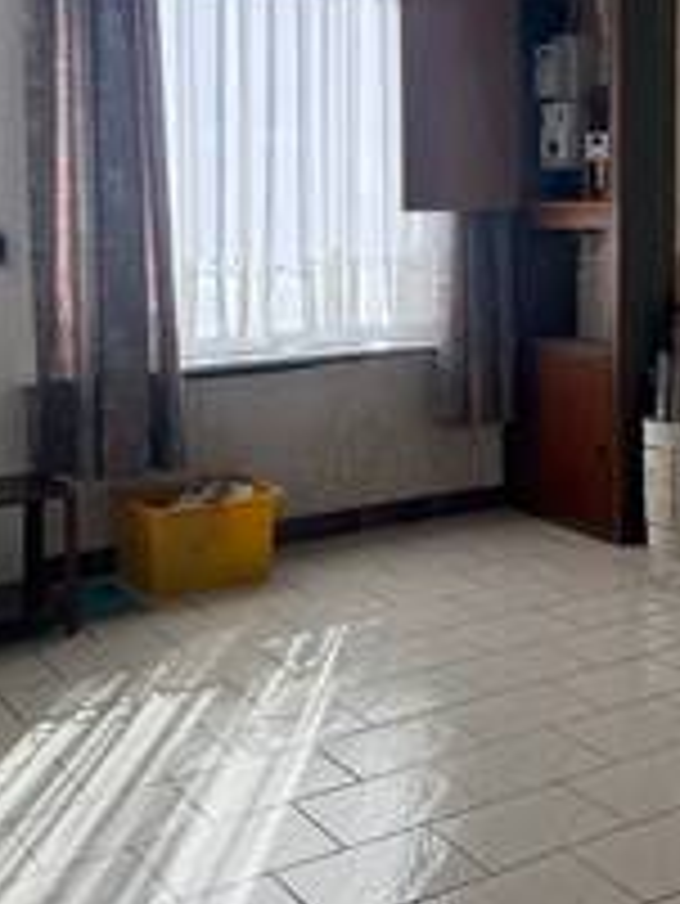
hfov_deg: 28.0
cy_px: 182
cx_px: 540
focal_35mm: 51
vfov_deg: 36.2
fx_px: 1334
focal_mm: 6.76
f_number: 1.78
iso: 100
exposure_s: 1/1106
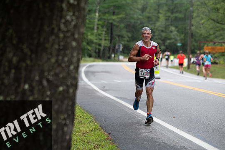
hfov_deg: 10.3
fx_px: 1244
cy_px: 79
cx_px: 114
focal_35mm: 199
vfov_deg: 6.9
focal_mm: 185
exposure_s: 1/250
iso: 200
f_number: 4
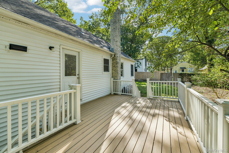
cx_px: 114
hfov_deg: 104.3
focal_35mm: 14
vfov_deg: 81.2
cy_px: 76
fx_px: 89
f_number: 8
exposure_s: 1/320
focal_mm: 14
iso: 400
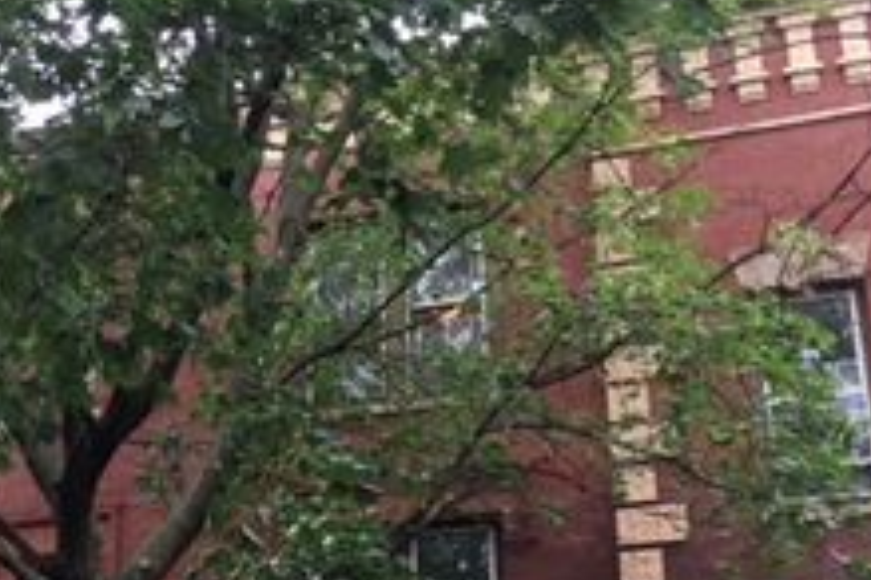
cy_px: 491
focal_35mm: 69
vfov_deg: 19.5
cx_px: 143
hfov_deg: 28.5
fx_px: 1669
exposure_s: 1/120
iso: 40
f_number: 2.2
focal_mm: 4.15
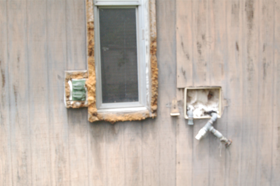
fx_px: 396
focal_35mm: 51
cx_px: 140
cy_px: 93
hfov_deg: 38.9
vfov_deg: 26.4
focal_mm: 34
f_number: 14
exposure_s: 1/160
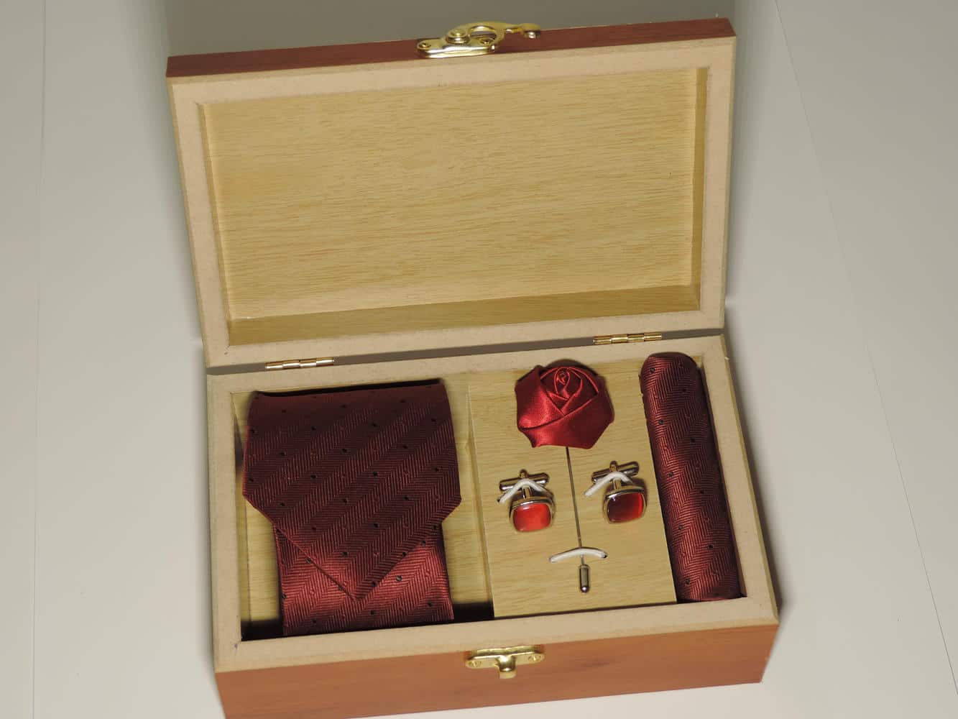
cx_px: 479
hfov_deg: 27.8
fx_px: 1937
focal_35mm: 70
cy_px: 360
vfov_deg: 21.0
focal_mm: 12.4
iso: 100
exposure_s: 1/60
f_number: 3.9
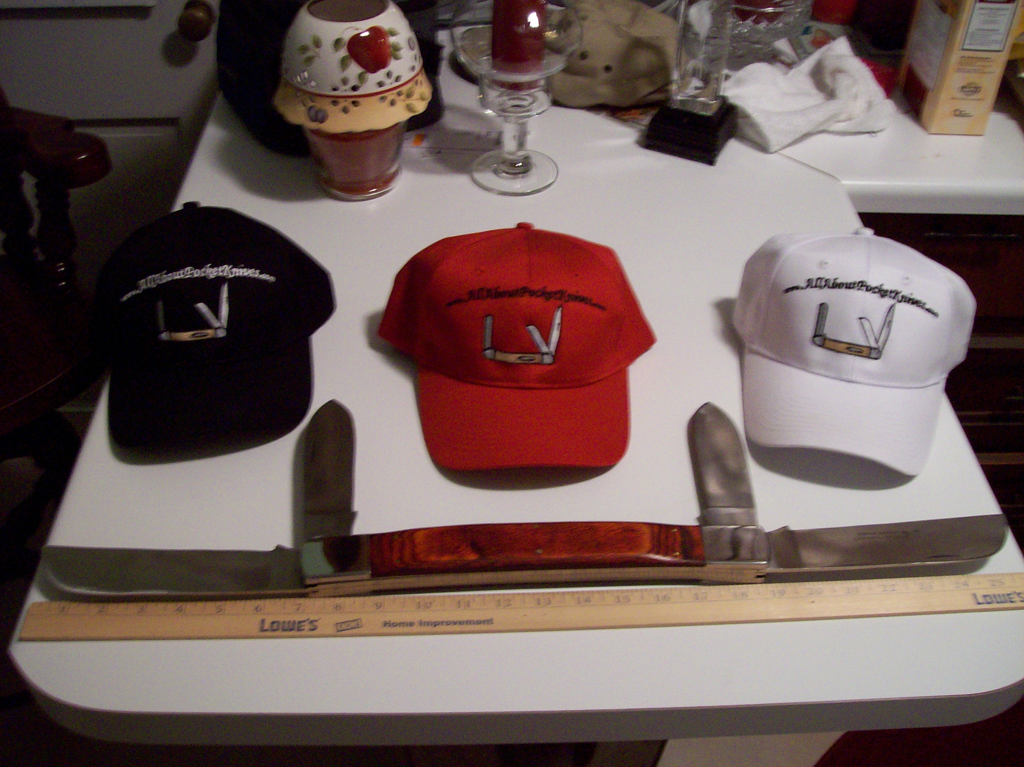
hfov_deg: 51.4
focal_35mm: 36
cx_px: 512
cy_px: 384
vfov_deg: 39.6
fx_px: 1065
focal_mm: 6
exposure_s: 1/9.96
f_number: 2.7
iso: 160
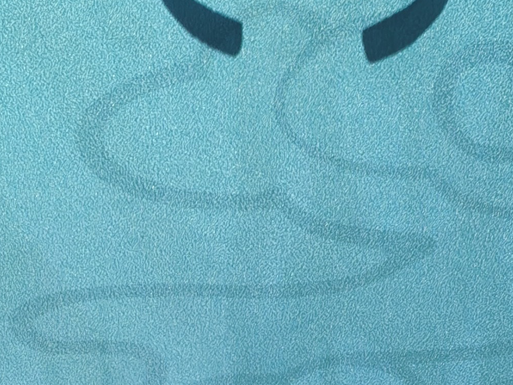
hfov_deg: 17.9
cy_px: 749
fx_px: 1630
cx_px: 258
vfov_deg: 12.1
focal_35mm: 110
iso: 250
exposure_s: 1/33.2
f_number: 1.9
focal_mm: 5.52
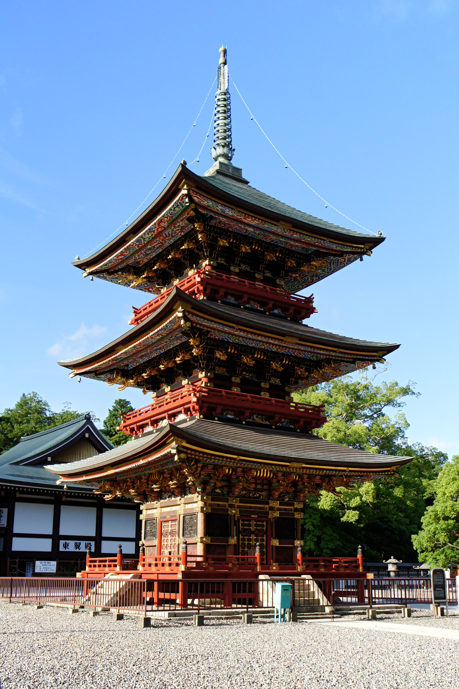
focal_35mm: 34
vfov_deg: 55.1
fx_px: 661
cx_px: 230
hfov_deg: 38.3
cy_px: 344
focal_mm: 23
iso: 400
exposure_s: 1/160
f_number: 7.1
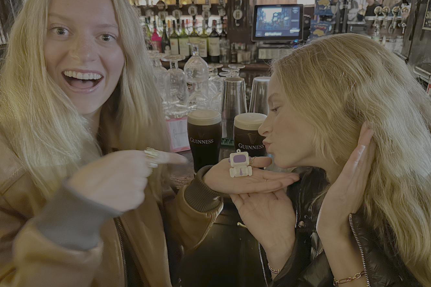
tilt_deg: -21.1
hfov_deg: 71.5
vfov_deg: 51.2
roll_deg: +0.9
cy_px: 134
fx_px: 299
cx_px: 216
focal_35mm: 25
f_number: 1.78
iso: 1600
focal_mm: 6.86
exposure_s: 1/20
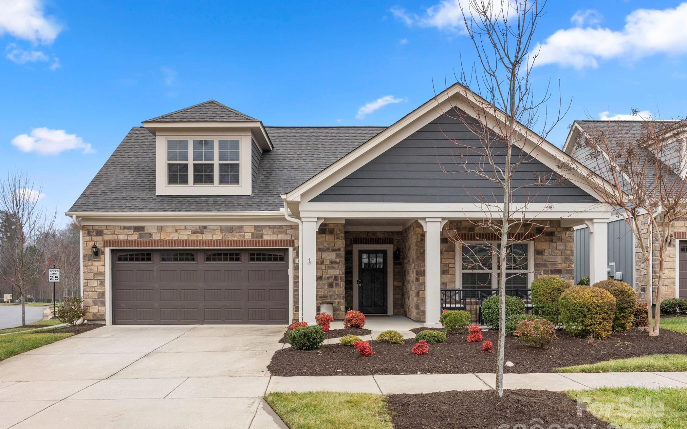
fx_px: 618
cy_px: 230
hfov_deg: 58.1
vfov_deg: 38.3
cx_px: 341
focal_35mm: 33
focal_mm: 32
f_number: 6.3
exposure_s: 1/100
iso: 100
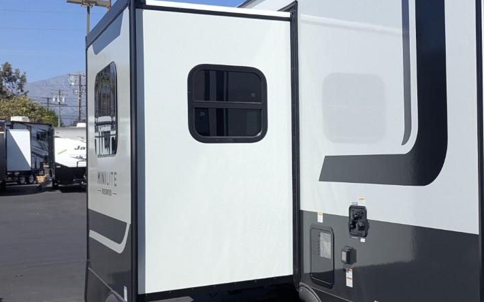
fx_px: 659
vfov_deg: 25.8
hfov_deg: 37.1
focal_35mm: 50
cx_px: 455
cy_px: 158
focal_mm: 6.81
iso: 67
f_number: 1.85
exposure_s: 1/3058
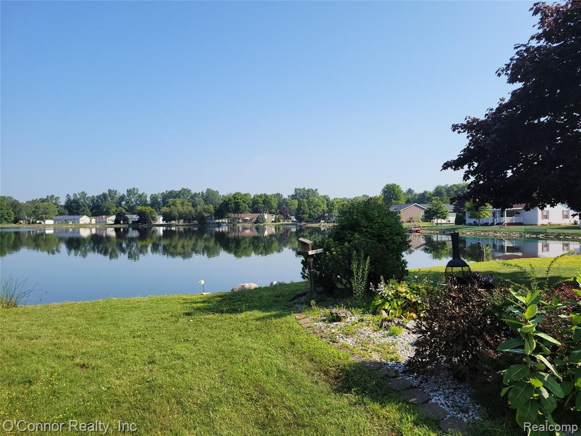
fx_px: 436
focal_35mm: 26
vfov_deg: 53.1
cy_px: 218
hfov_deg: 67.3
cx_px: 290
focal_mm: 5.4
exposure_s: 1/1978
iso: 40
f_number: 1.8
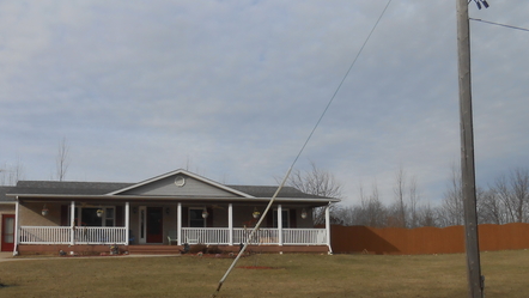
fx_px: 575
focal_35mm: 41
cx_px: 166
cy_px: 176
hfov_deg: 48.4
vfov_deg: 29.0
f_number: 3.5
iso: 80
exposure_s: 1/1000
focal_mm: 4.6
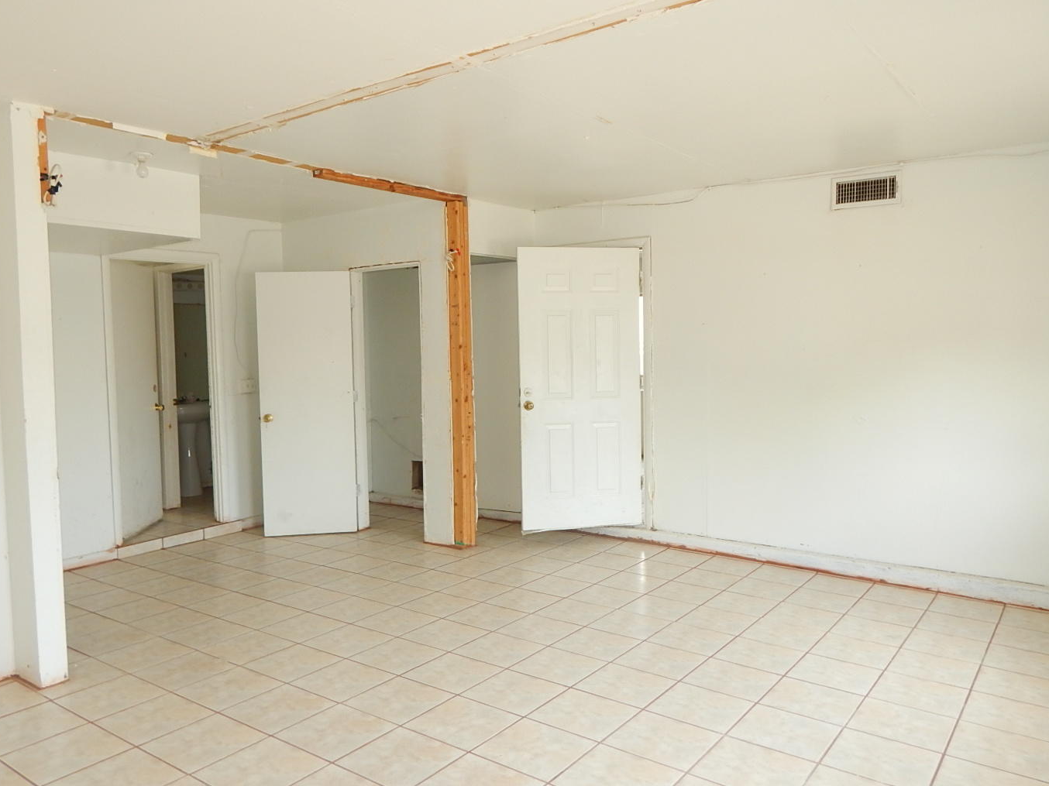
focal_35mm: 26
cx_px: 497
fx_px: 788
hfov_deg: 67.3
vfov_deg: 53.0
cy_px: 390
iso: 125
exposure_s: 1/30
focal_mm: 4
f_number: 3
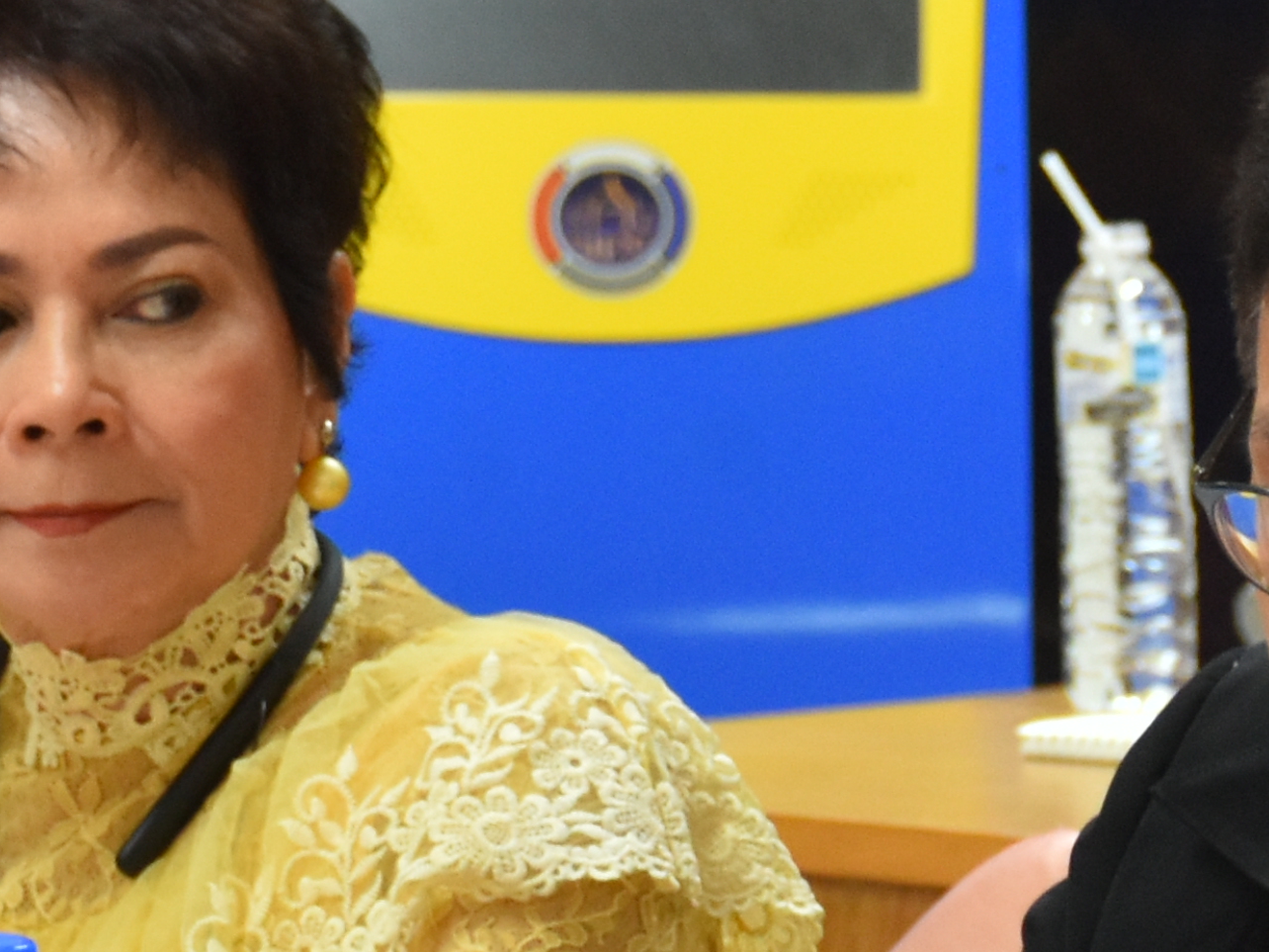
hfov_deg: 5.9
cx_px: 894
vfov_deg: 4.4
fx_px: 12354
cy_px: 490
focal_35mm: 337
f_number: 4.8
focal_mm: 50
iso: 1000
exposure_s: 1/60
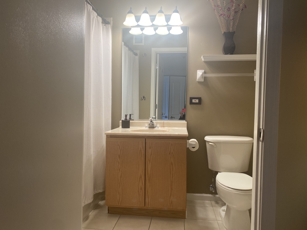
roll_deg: -0.7
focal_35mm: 26
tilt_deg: +0.2
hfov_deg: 67.3
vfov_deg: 53.1
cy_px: 115
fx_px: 231
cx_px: 154
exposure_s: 1/60
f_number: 1.8
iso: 64
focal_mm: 4.25
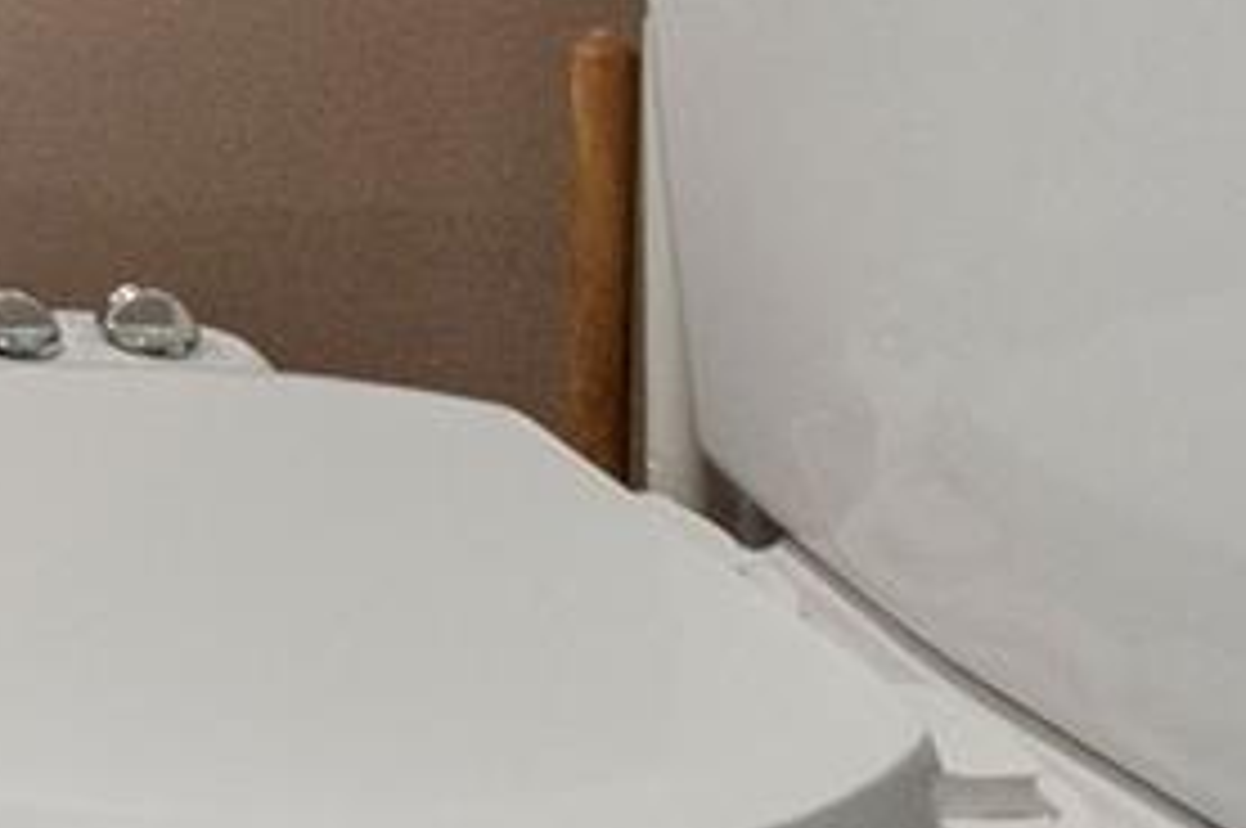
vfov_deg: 10.0
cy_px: -1429
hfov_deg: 13.4
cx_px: -1763
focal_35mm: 111
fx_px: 3837
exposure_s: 1/1.25
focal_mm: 10
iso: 100
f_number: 8
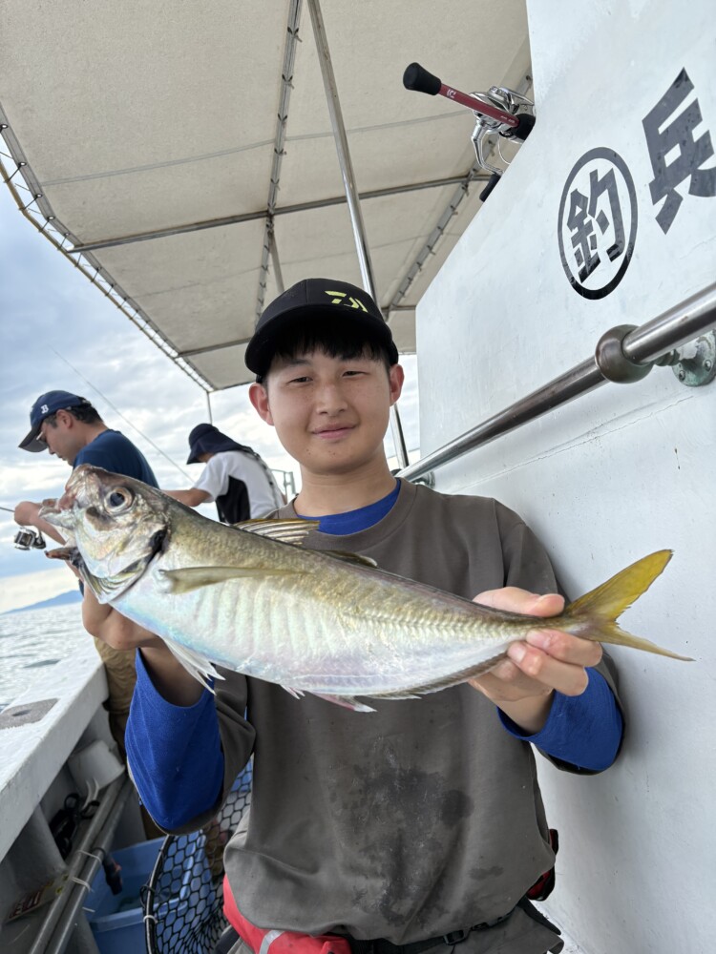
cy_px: 477
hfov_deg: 53.1
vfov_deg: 67.3
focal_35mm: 26
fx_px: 717
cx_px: 358
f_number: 1.6
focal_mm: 5.96
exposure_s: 1/1393
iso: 64
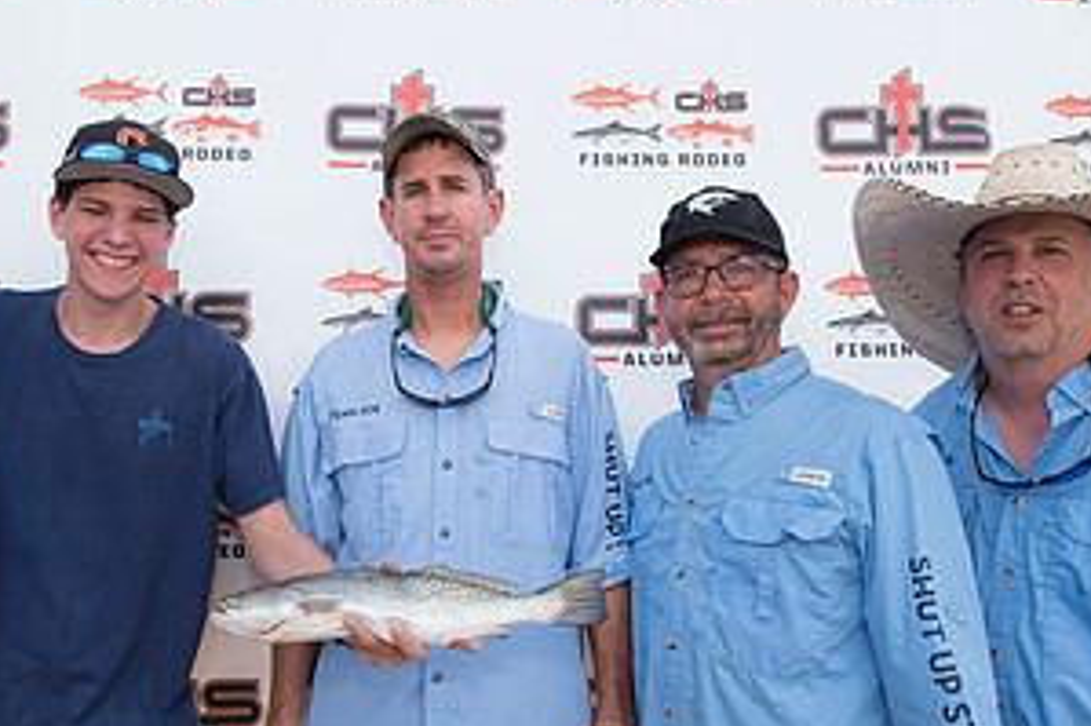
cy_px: 421
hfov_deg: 56.8
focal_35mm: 33
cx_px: 438
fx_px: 999
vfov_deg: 39.8
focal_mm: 17
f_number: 4.5
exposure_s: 1/640
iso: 250
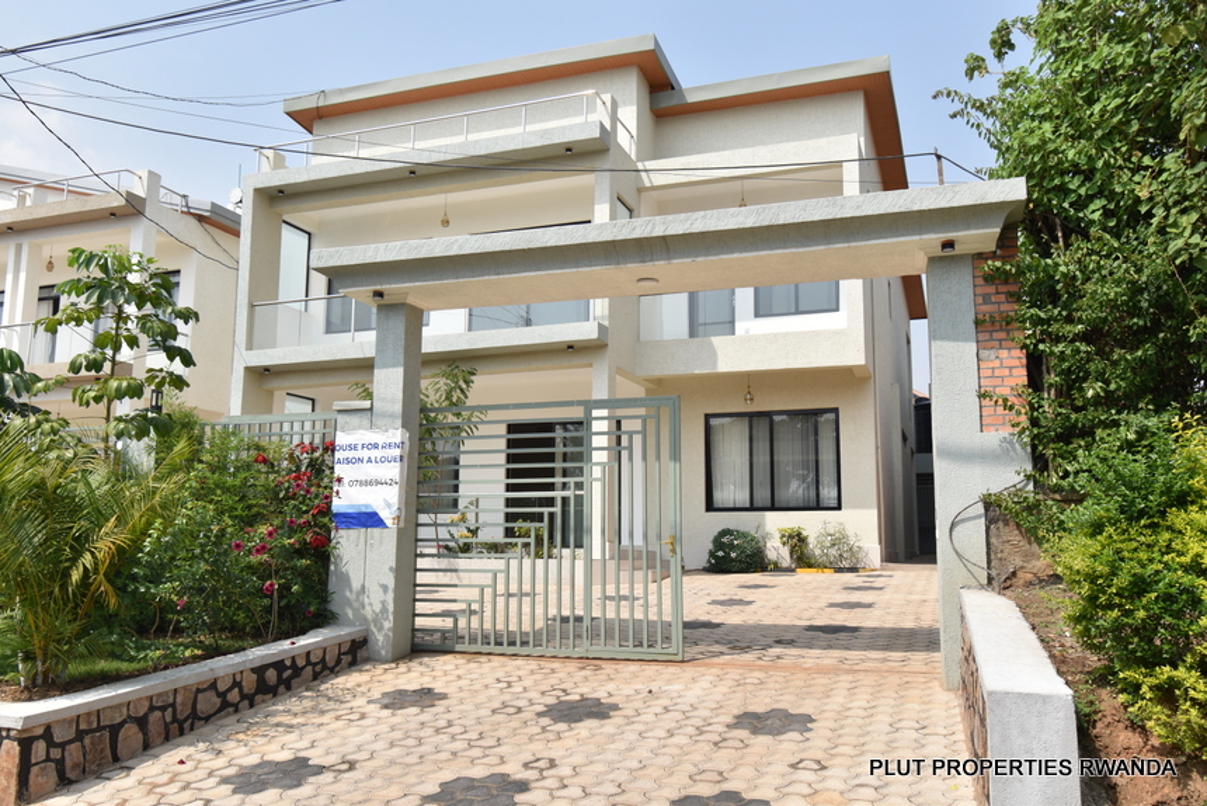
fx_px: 1006
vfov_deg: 43.6
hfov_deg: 61.9
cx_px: 604
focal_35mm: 30
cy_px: 403
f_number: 8
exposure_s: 1/200
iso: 100
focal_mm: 20
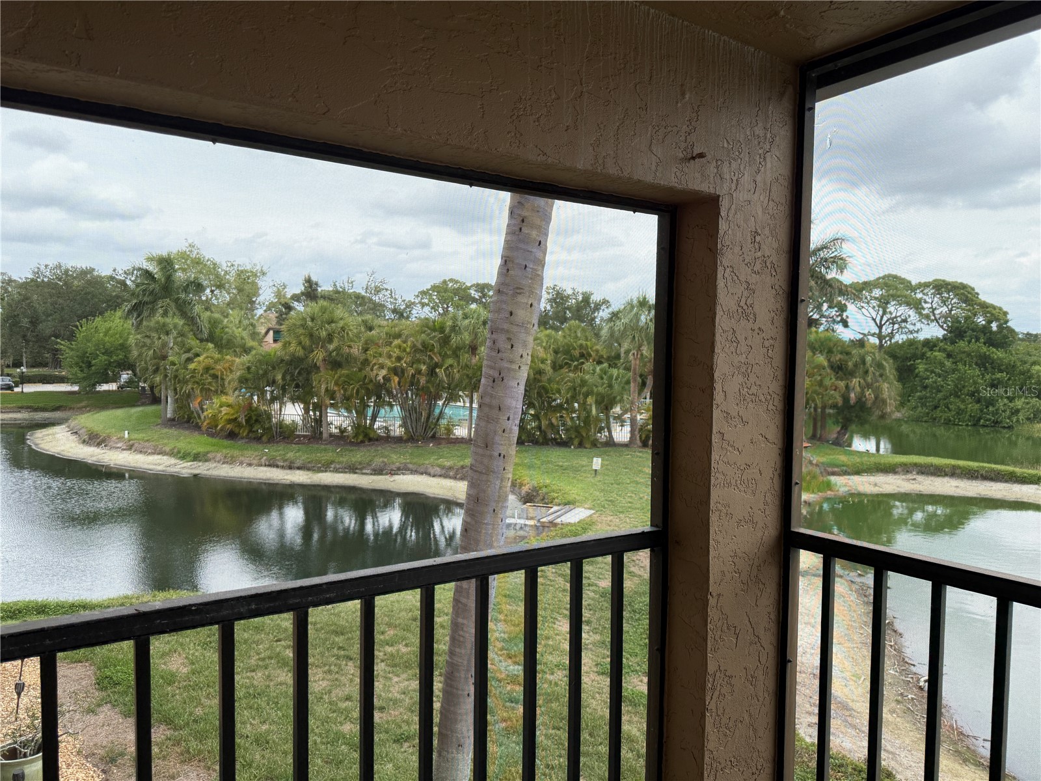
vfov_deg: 56.8
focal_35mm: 24
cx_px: 520
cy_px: 390
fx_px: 722
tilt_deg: -2.9
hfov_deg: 71.6
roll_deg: -0.6
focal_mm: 6.76
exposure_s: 1/2000
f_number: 1.78
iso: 100
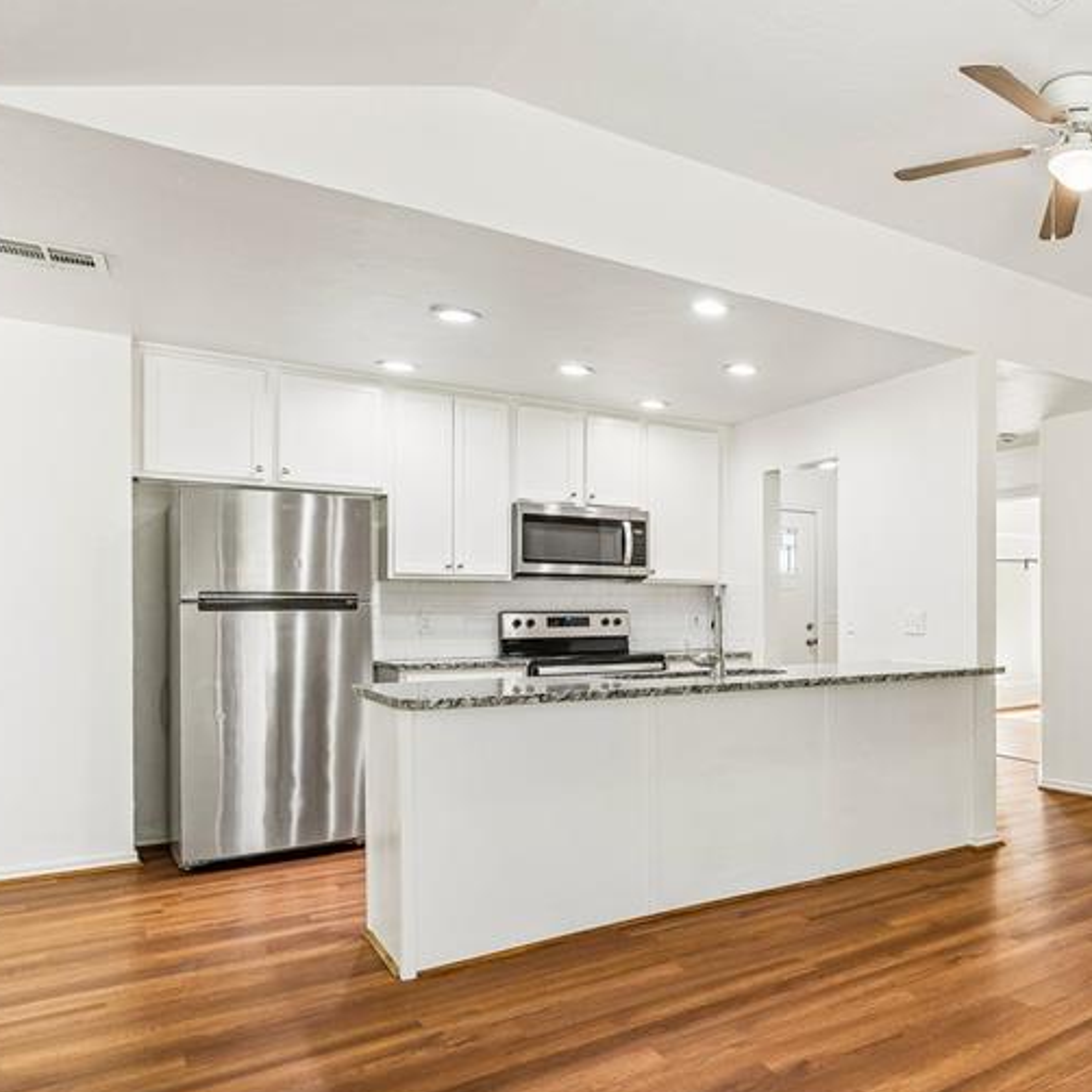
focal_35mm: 26
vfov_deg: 60.7
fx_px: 928
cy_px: 613
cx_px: 1047
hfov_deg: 51.2
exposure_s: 1/25
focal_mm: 10
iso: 200
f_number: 8
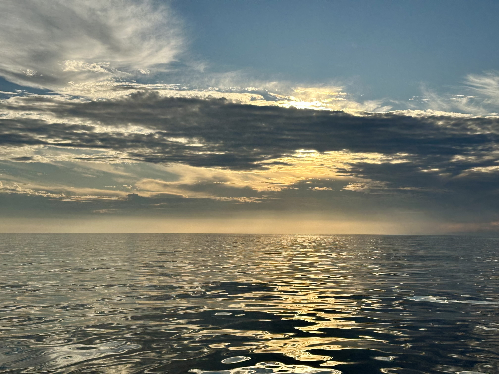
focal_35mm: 48
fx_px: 692
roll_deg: -0.7
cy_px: 187
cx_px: 250
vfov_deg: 30.3
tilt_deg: +2.6
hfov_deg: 39.7
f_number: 1.78
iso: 64
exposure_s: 1/10870
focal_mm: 6.86
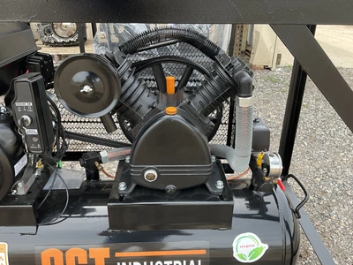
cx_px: 176
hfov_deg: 61.7
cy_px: 132
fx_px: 296
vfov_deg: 48.2
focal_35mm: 29
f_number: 1.8
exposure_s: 1/229
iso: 20
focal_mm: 3
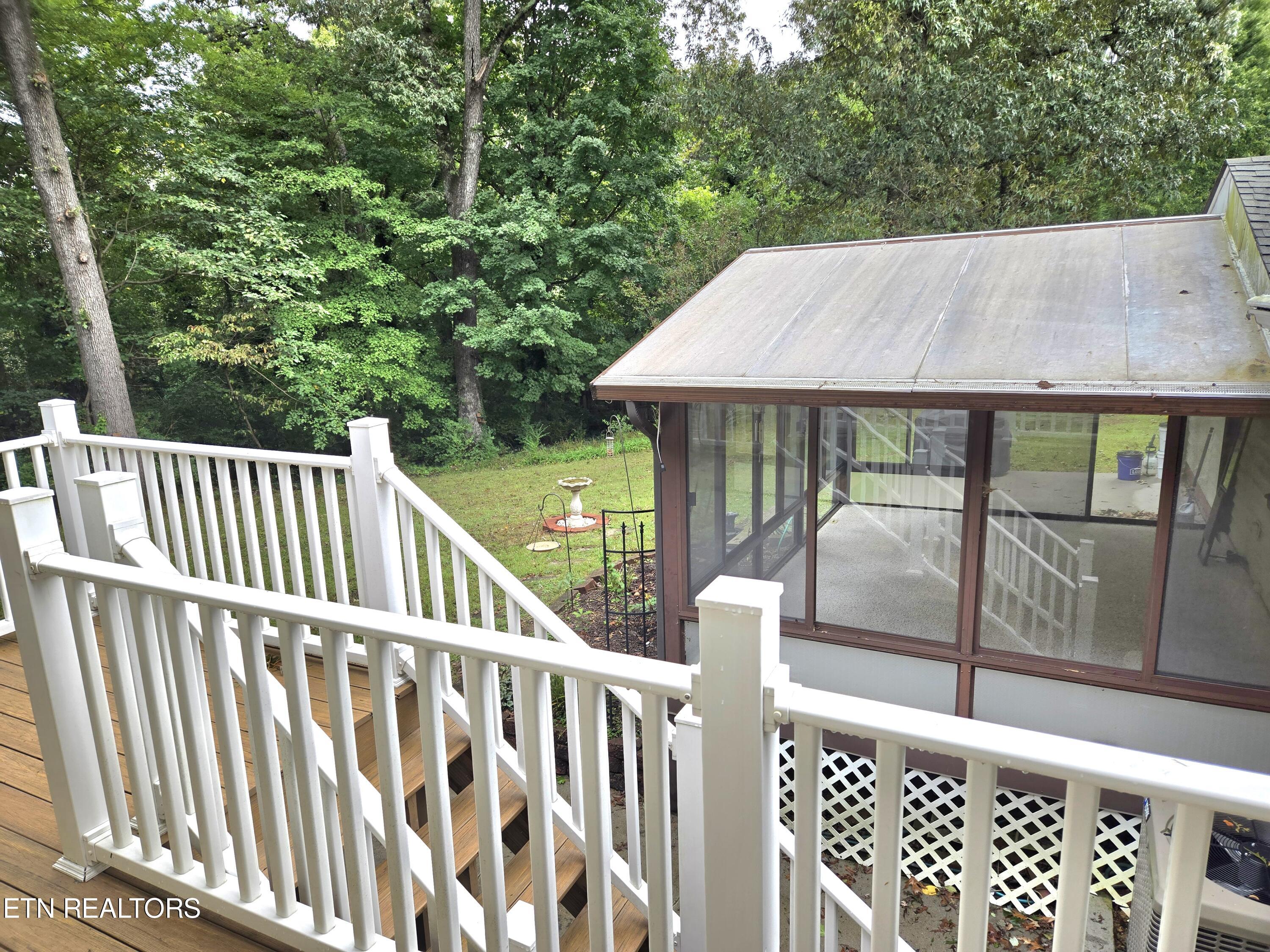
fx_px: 844
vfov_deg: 58.9
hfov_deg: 73.9
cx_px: 635
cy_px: 476
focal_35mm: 23
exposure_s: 1/500
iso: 25
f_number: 1.8
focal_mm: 5.4
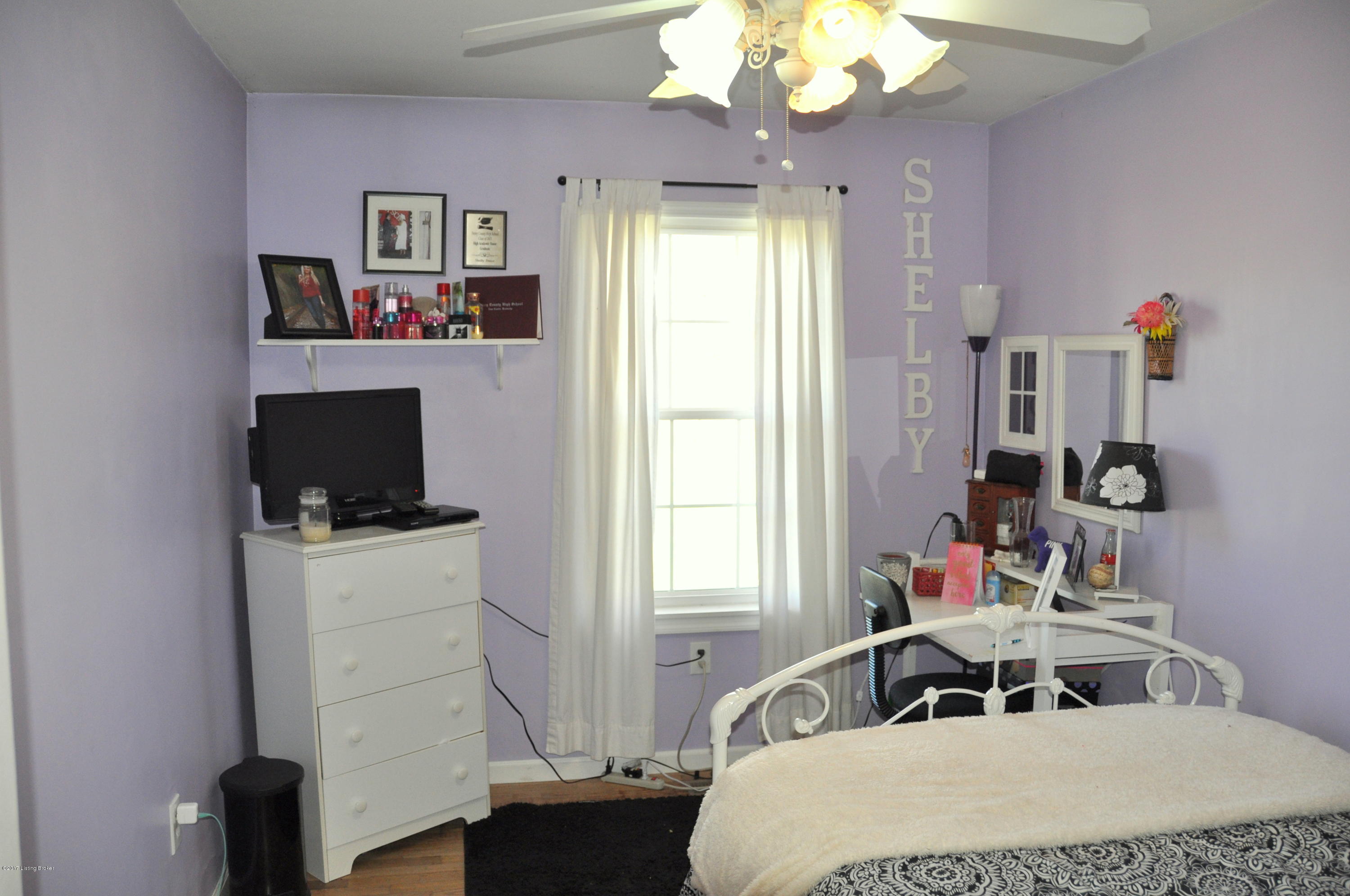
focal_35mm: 27
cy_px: 448
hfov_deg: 67.4
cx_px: 675
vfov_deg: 47.8
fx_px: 1011
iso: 720
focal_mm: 18
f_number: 3.5
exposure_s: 1/125
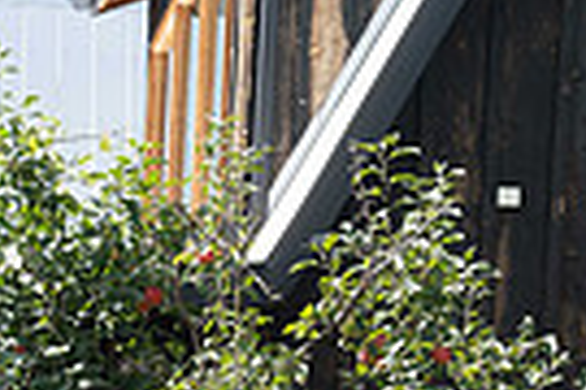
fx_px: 3076
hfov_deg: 10.6
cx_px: -239
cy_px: 817
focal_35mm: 189
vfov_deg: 7.0
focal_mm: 44
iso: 400
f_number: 5
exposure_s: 1/640
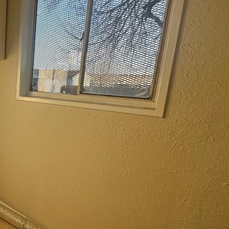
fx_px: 210
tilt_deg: -11.5
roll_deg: -0.8
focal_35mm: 28
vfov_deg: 57.3
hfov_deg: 43.2
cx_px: -28
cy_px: 115
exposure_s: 1/596
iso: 40
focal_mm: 2.22
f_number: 2.2
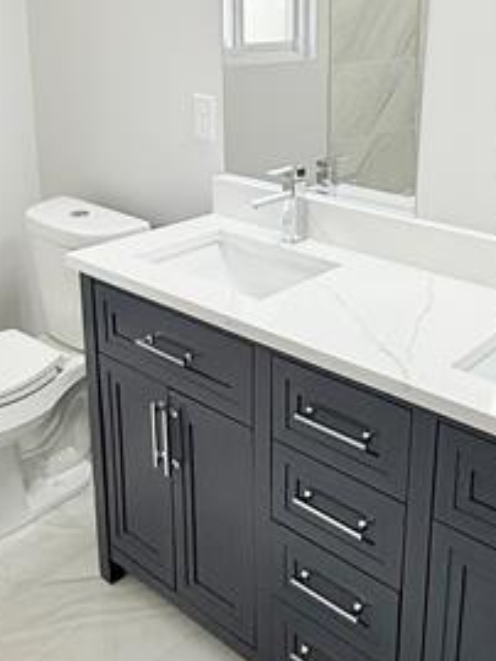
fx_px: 764
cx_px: 317
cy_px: 211
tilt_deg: -14.5
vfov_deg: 45.9
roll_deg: -1.6
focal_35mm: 40
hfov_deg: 35.7
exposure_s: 1/120
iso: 100
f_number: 2.2
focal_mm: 2.22
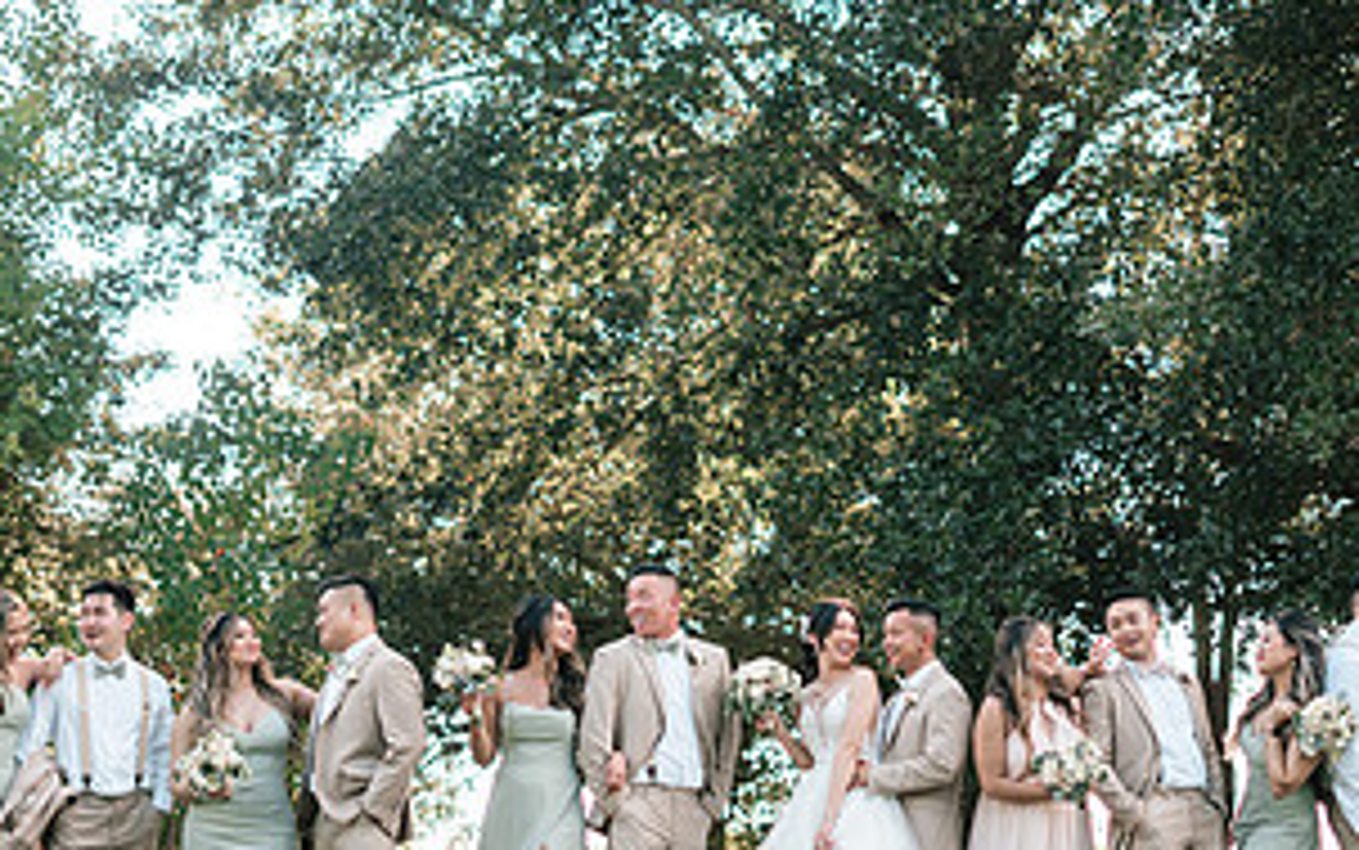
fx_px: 3705
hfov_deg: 20.8
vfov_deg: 13.1
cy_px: 285
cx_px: 804
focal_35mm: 100
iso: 250
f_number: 1.8
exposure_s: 1/2000
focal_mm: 50
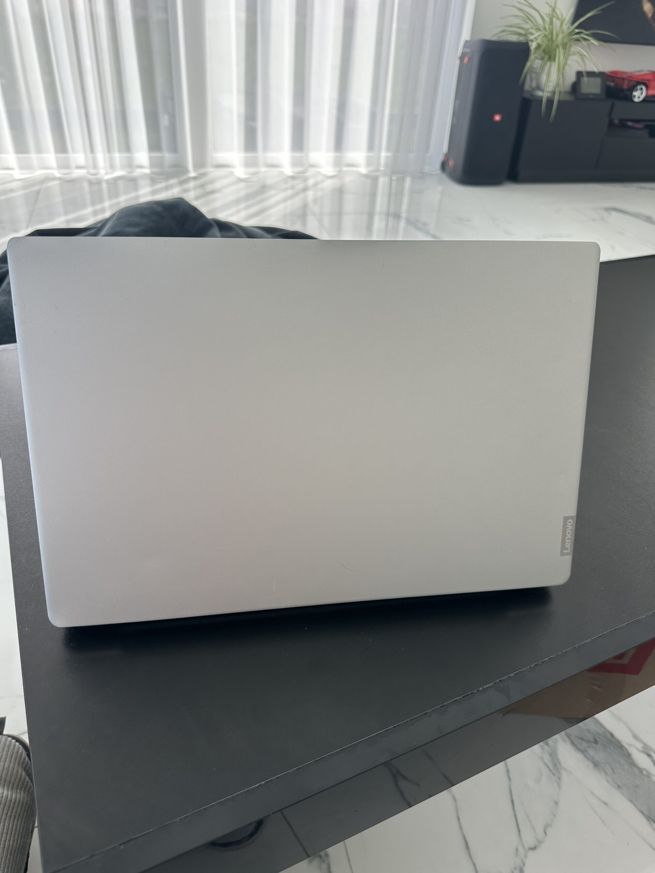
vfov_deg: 71.6
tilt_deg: -32.8
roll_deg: -1.3
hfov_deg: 56.8
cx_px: 328
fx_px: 606
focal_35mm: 24
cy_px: 436
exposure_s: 1/529
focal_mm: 6.86
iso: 80
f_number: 1.78
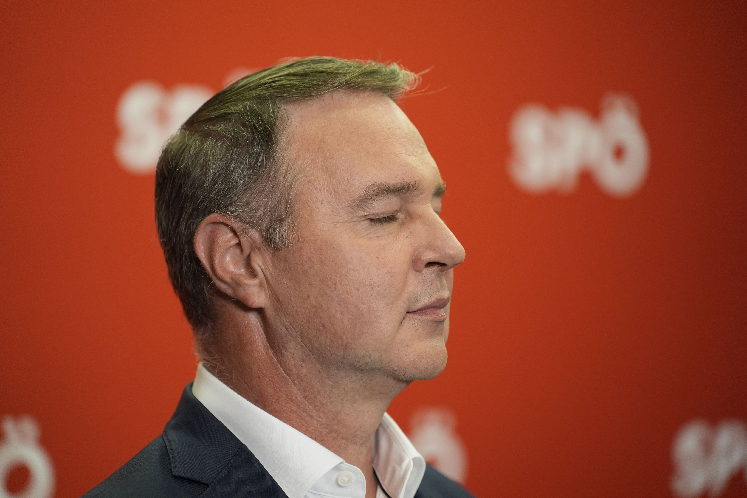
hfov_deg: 13.7
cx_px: 374
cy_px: 249
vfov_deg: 9.1
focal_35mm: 150
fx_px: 3112
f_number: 2.8
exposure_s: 1/320
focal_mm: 150
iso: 2500
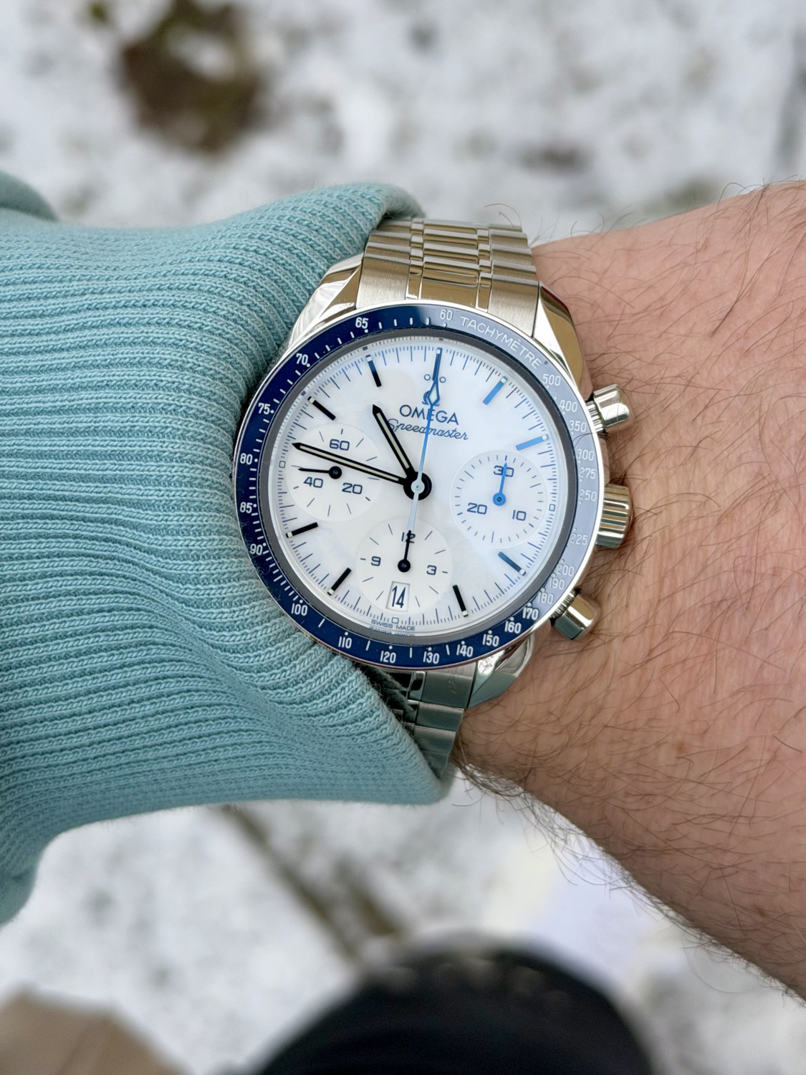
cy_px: 538
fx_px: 1490
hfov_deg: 30.3
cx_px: 403
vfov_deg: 39.7
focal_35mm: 48
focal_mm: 6.76
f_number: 1.78
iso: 64
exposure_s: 1/939
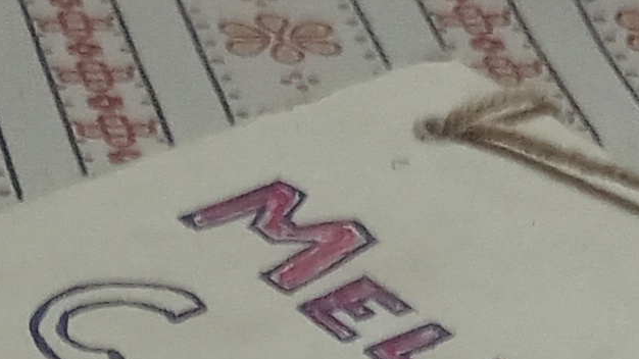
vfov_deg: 6.7
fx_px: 2694
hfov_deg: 13.5
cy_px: 1158
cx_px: 158
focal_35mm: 159
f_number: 2
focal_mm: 2.78
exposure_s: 1/33.3
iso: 200
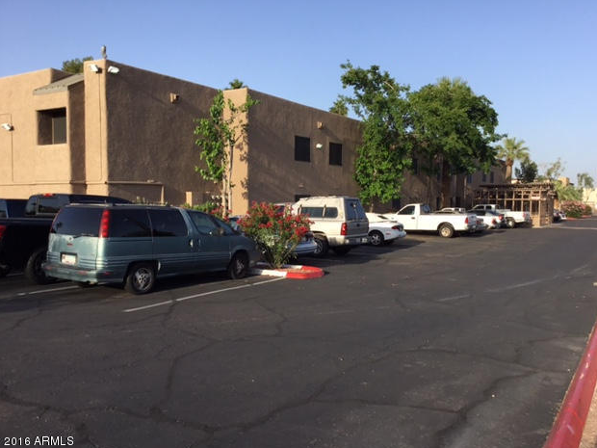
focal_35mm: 32
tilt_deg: -3.5
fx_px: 552
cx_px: 306
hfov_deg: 56.8
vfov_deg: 44.2
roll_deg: -1.0
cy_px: 229
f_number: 2.4
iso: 25
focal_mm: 3.3
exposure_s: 1/916
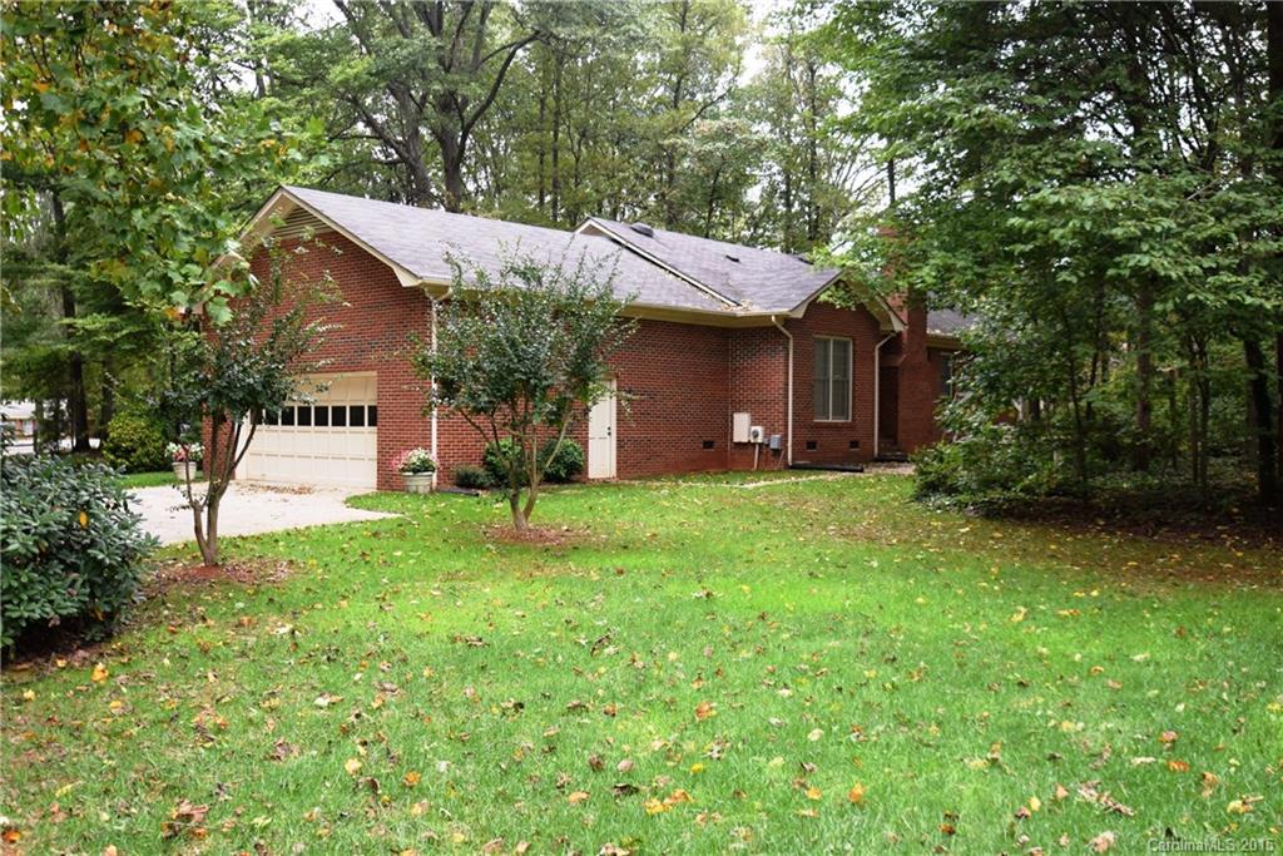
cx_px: 642
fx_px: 1283
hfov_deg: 53.1
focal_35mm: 36
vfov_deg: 36.9
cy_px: 428
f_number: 5.6
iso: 500
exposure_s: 1/125
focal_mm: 24
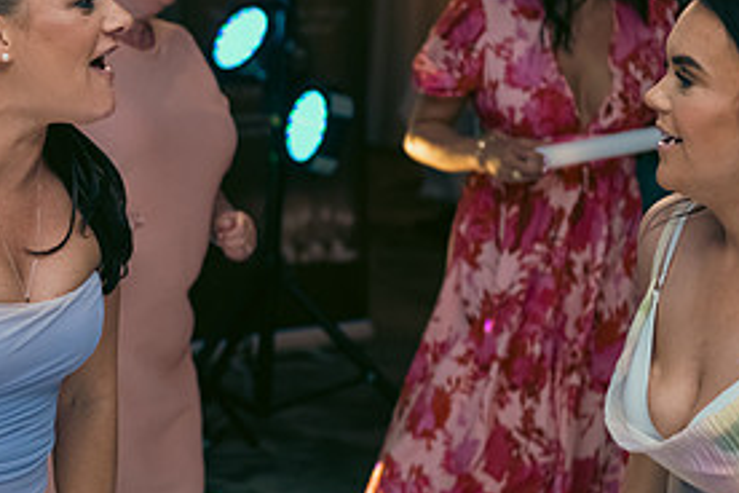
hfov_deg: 16.5
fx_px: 2504
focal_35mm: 122
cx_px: 35
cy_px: 208
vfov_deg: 11.2
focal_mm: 58
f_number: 3.5
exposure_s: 1/160
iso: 800
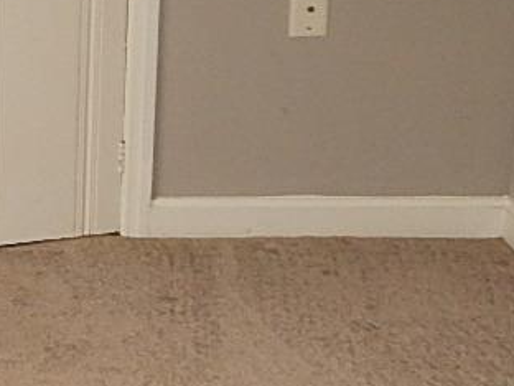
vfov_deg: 12.5
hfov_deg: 15.2
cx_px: -297
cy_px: 94
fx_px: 1752
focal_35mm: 118
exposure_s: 1/30
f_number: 3
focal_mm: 4.1
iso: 200
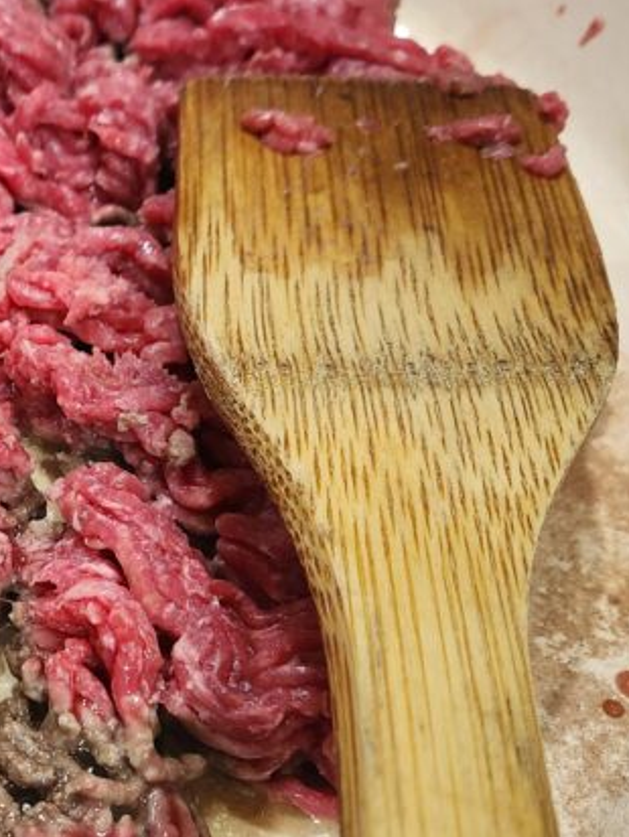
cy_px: 450
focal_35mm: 57
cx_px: -106
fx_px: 1380
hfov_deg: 23.6
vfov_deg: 33.8
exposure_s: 1/120
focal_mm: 5.4
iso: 400
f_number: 1.8
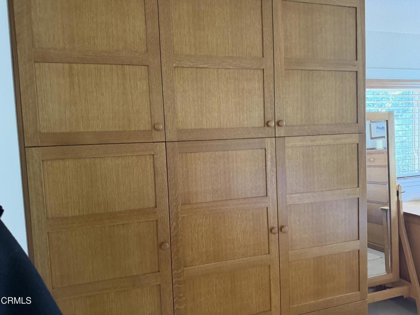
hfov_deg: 71.6
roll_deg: +3.9
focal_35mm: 24
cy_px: 158
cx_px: 210
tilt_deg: -3.8
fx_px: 291
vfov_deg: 56.8
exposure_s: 1/40
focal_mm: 6.76
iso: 800
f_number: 1.78
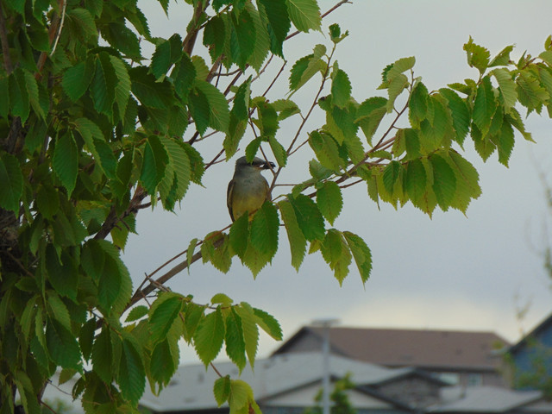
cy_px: 207
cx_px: 276
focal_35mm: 307
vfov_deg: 4.8
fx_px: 4896
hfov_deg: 6.5
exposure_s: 1/400
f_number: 4.2
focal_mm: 55.1
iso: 80
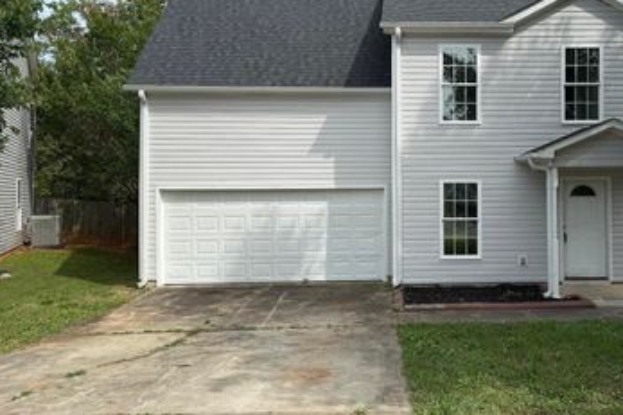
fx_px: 623
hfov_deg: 51.8
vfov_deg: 36.8
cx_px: 431
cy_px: 181
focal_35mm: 36
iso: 80
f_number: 1.78
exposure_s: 1/3145
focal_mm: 6.76
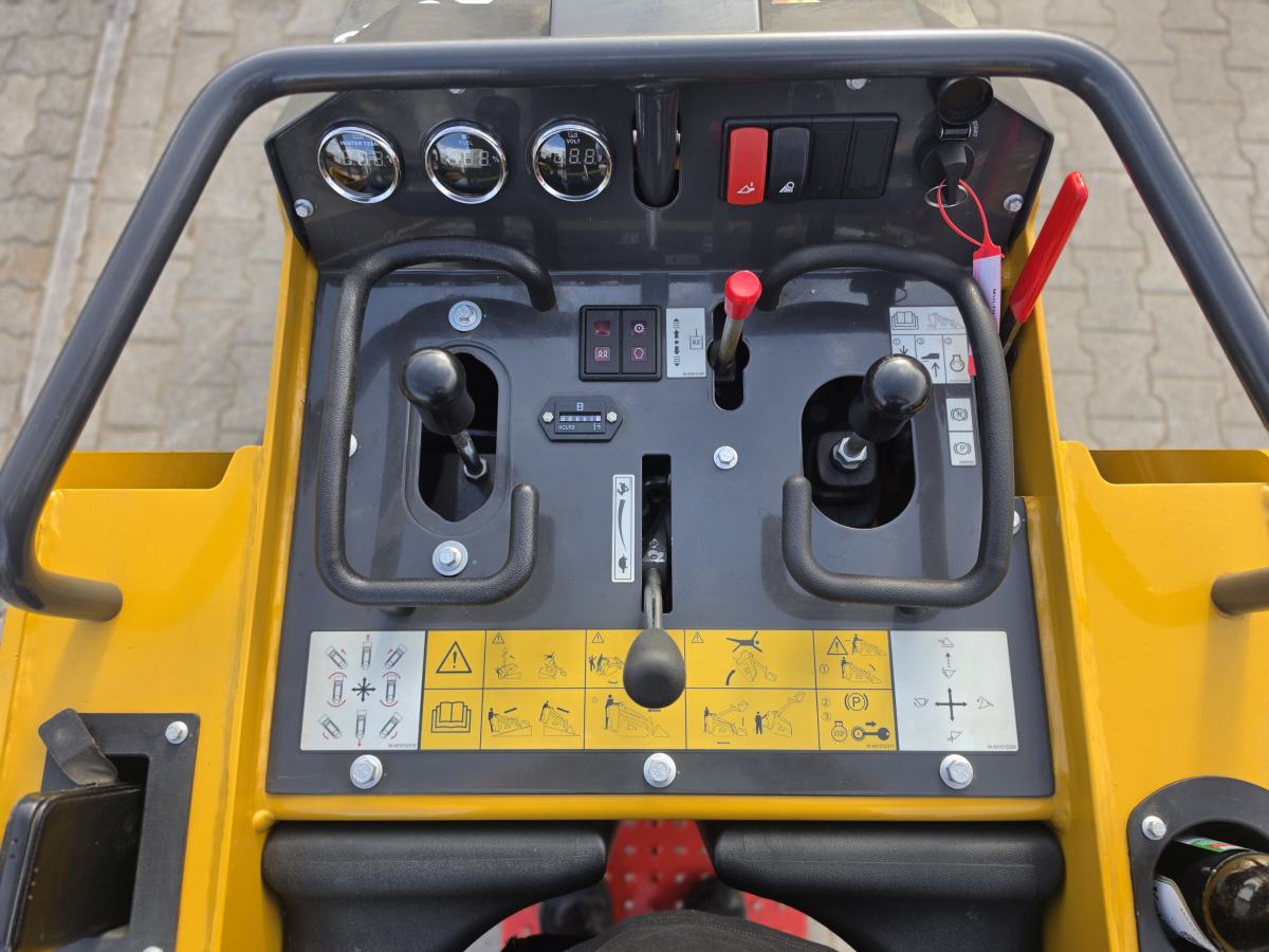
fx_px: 843
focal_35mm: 23
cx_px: 634
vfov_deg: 58.9
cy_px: 476
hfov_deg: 73.9
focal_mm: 6.5
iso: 25
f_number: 1.4
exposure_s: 1/359
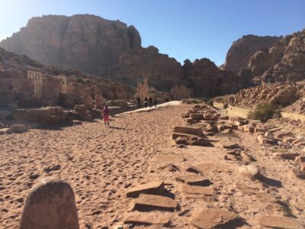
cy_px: 114
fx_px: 264
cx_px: 152
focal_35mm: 30
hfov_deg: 60.0
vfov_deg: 46.8
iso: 32
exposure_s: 1/2415
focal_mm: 4.12
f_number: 2.2
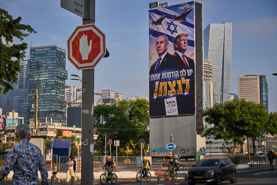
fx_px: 538
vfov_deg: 19.4
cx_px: 138
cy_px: 92
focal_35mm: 70
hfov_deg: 28.9
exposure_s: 1/1000
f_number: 7.1
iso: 200
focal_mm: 70
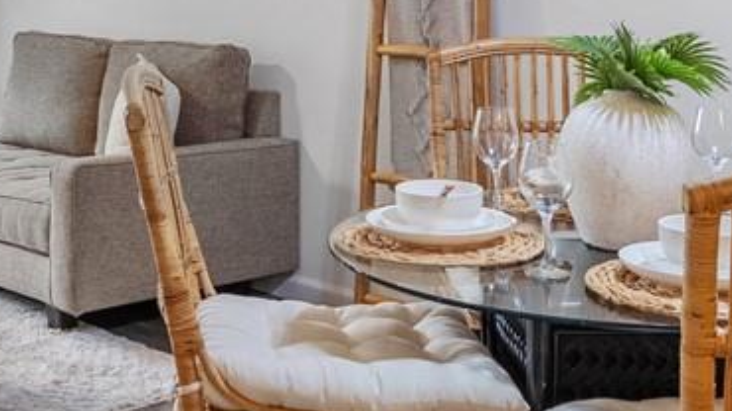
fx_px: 1281
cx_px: 223
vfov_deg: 17.5
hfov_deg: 31.5
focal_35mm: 66
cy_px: -59
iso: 200
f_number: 4
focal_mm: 7
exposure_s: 1/125
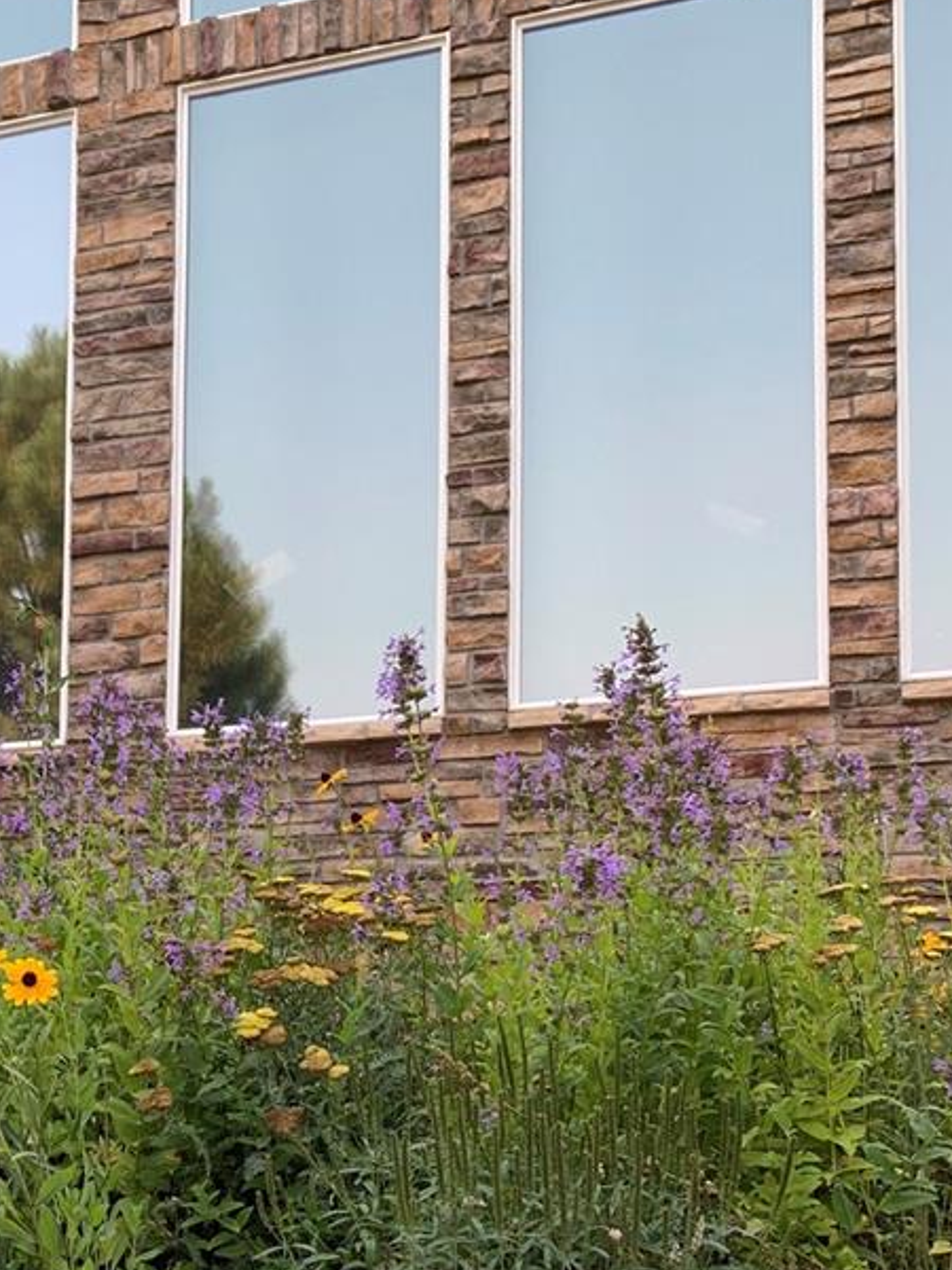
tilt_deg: +4.4
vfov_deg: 35.3
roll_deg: -0.4
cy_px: 1069
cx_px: 21
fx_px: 1907
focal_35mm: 52
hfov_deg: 26.7
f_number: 1.8
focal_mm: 4.25
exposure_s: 1/122
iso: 25
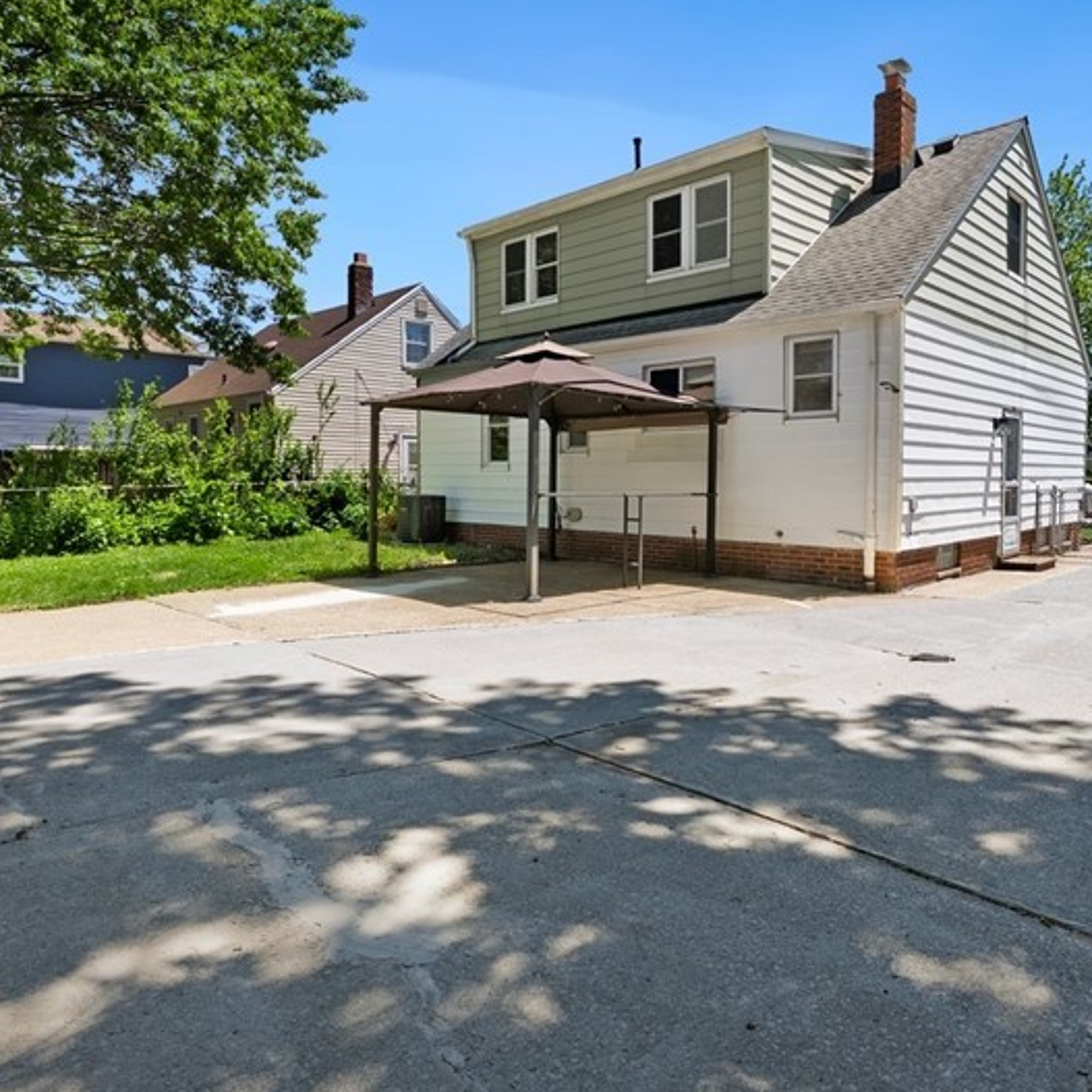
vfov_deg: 71.2
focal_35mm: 21
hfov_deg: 71.8
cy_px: 423
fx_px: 749
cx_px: 625
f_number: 7.1
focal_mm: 12
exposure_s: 1/1000
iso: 400
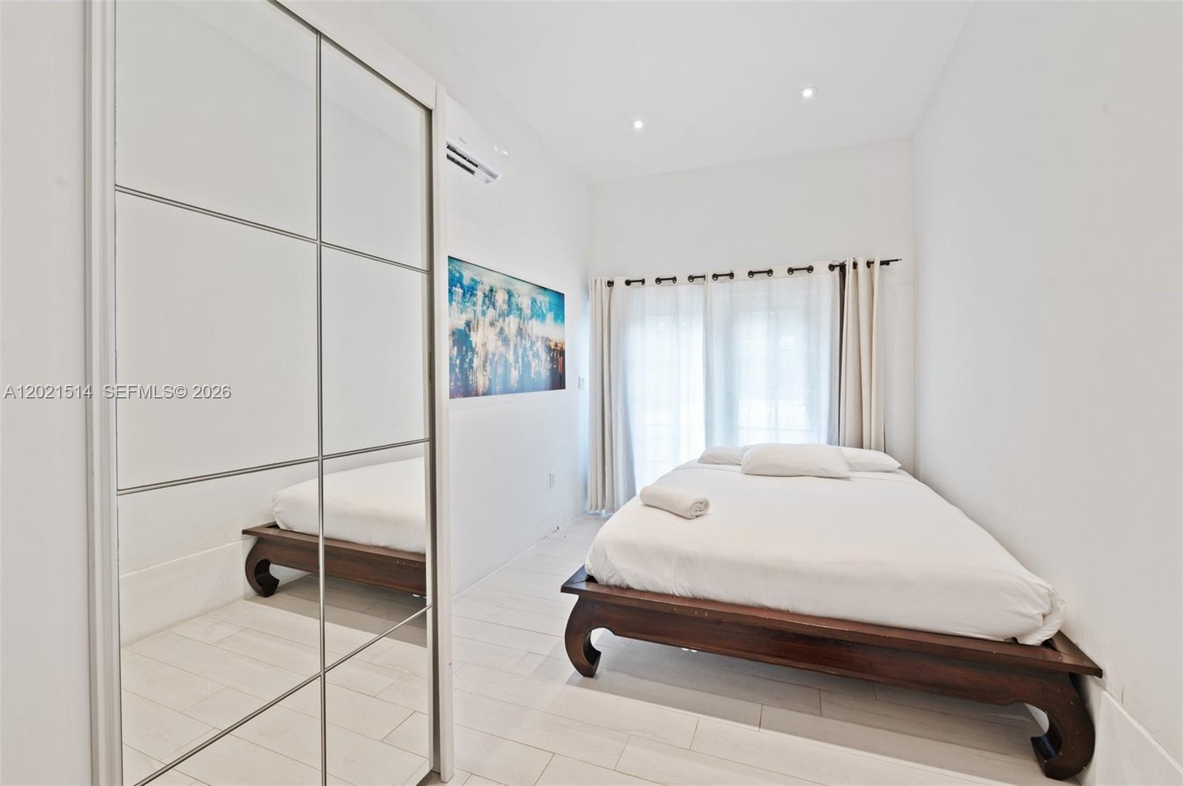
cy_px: 393
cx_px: 592
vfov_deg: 81.1
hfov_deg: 104.3
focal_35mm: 14
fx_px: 460
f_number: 8
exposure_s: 1/3
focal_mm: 14
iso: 200
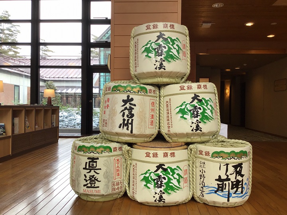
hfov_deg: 58.4
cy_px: 108
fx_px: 257
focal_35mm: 31
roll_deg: -0.5
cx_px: 144
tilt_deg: -1.1
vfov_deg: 45.4
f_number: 2.4
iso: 25
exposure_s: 1/60
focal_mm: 3.3
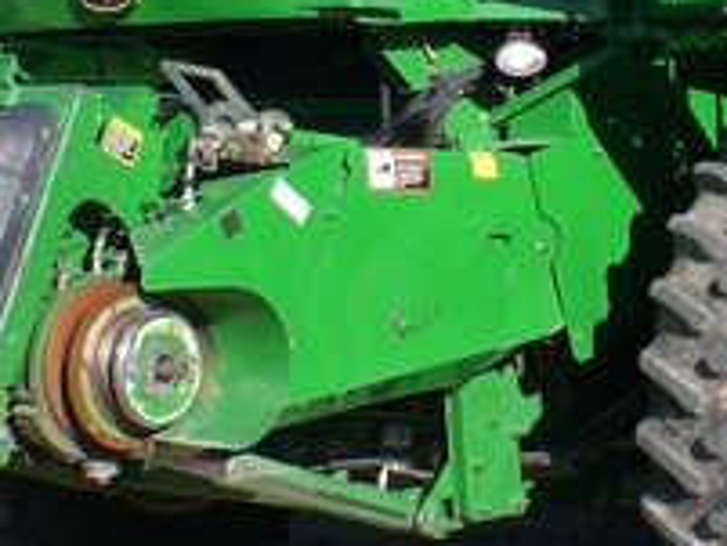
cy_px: 80
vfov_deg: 14.3
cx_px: 579
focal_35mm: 103
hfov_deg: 18.9
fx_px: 2164
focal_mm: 6.3
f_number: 4.4
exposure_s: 1/400
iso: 50
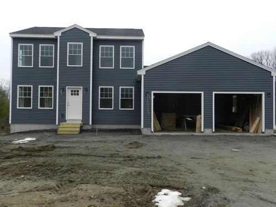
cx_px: 138
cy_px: 104
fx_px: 255
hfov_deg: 56.8
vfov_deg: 44.2
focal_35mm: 32
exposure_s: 1/500
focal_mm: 5.6
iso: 160
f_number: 3.7
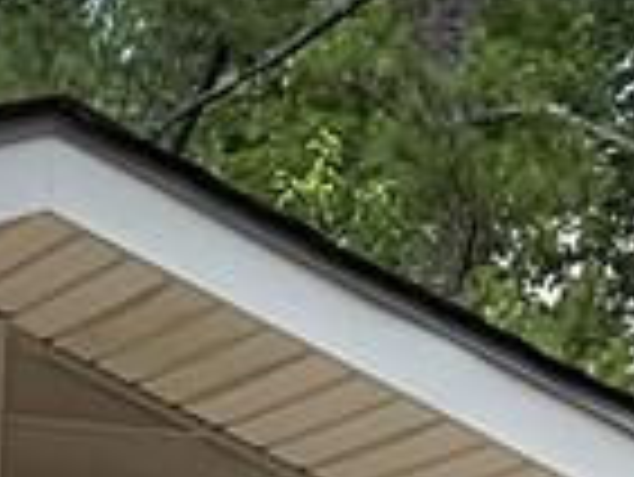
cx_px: -630
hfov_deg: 8.9
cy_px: 1490
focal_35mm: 210
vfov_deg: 6.4
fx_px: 3849
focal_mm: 3
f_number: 1.8
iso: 16
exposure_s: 1/540
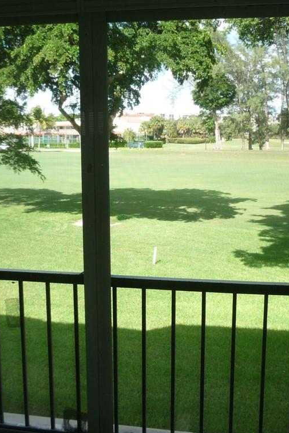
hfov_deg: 29.8
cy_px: 218
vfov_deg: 43.6
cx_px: 176
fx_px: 542
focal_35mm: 45
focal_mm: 5.2
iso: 100
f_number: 4
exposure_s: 1/160
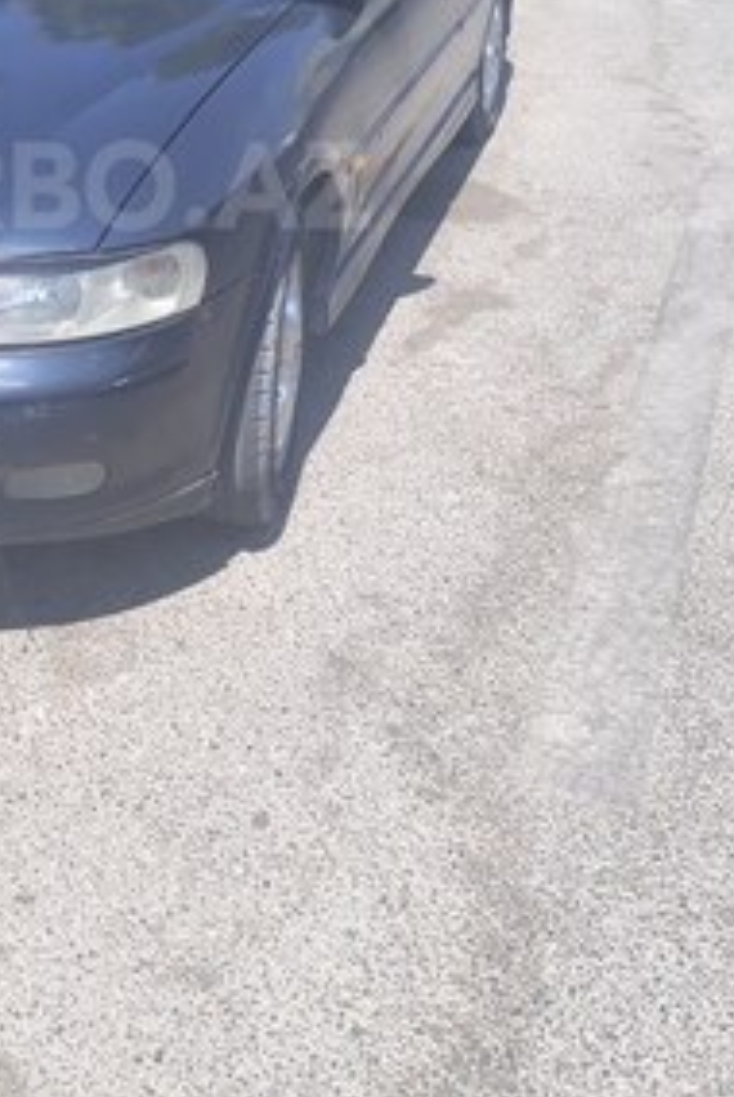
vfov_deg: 38.5
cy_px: 185
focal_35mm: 49
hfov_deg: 26.7
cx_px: 73
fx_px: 1495
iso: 40
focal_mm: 3.6
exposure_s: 1/637
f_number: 1.9
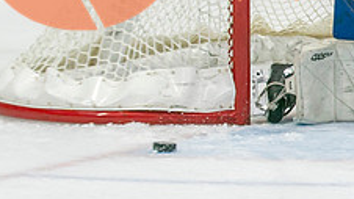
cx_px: 555
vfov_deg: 2.3
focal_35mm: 528
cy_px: 28
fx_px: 4955
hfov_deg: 4.1
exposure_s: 1/640
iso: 500
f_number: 3.2
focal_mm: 88
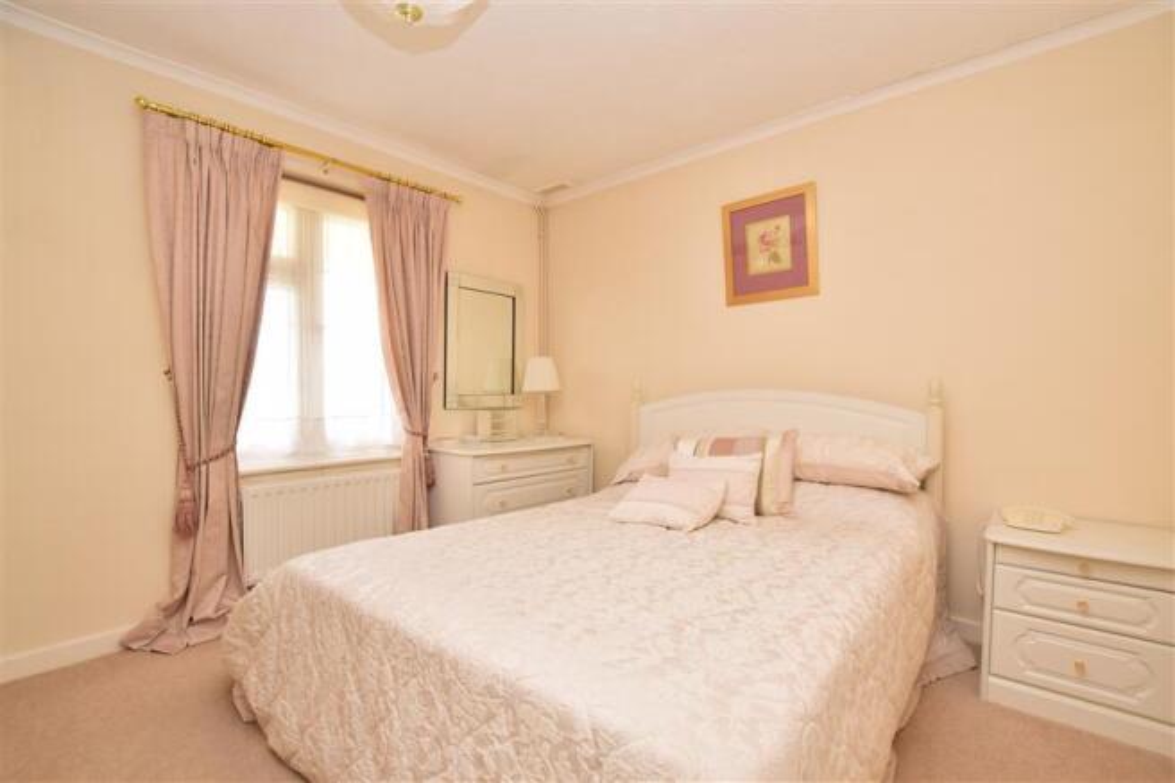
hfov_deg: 100.4
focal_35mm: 15
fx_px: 489
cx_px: 588
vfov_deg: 77.3
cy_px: 392
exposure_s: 1/13
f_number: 11
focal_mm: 10
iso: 250
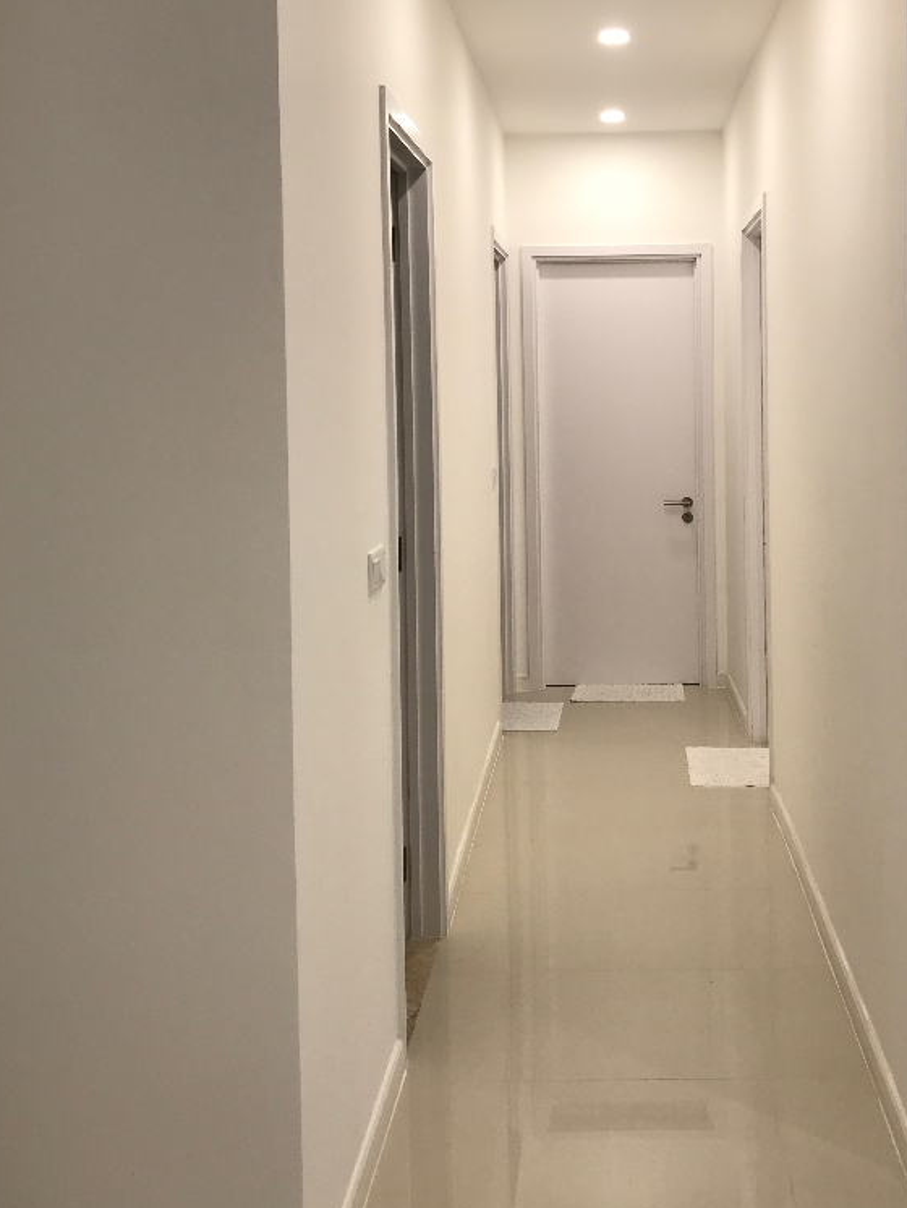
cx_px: 601
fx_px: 1397
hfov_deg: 35.6
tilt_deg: -0.9
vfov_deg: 46.2
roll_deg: +0.2
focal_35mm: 40
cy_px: 419
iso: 25
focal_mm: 3.99
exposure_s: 1/50
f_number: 1.8
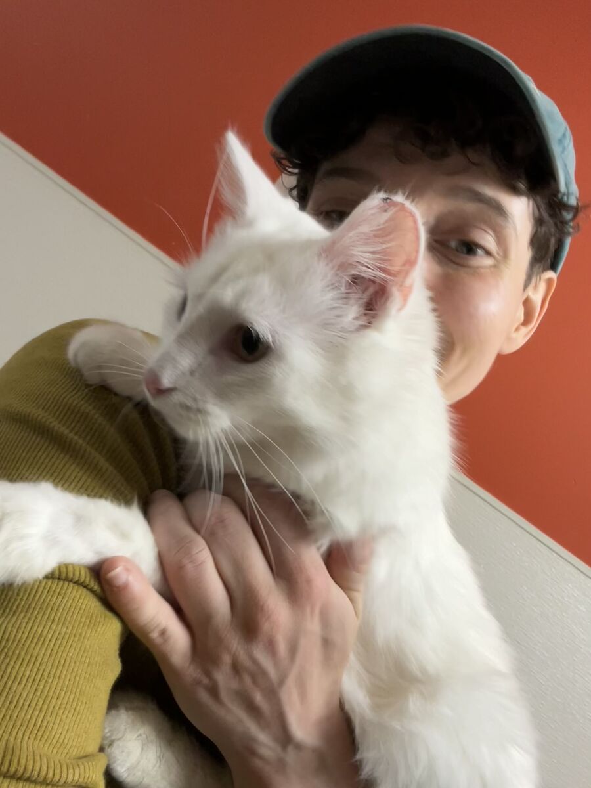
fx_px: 683
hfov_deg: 46.8
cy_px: 394
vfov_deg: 60.0
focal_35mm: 30
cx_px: 296
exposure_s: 1/60
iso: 160
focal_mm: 2.69
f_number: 1.9
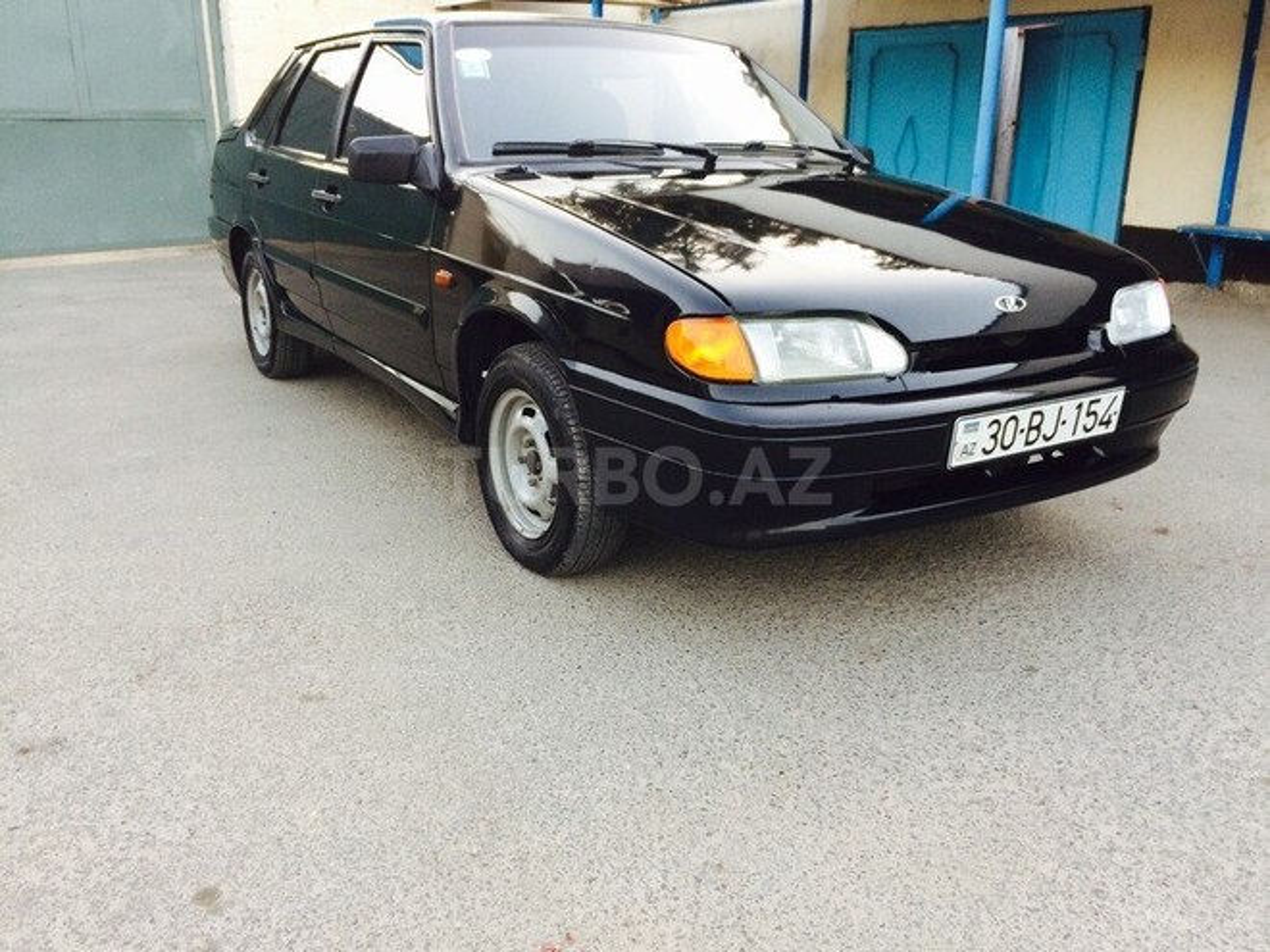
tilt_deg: -18.7
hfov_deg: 61.7
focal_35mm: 29
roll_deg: -0.3
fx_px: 1064
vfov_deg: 48.2
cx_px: 635
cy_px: 476
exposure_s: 1/33
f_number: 2.2
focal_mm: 4.15
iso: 64
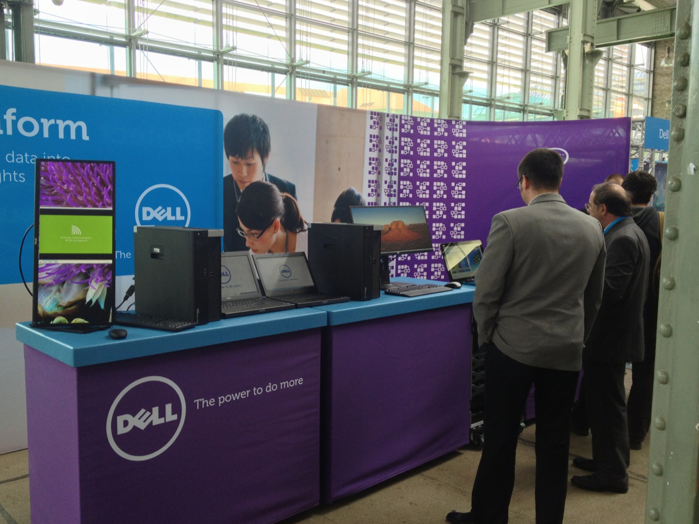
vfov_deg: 39.7
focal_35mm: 36
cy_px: 268
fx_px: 727
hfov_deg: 51.4
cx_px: 342
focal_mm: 4.28
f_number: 2.4
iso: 64
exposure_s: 1/60
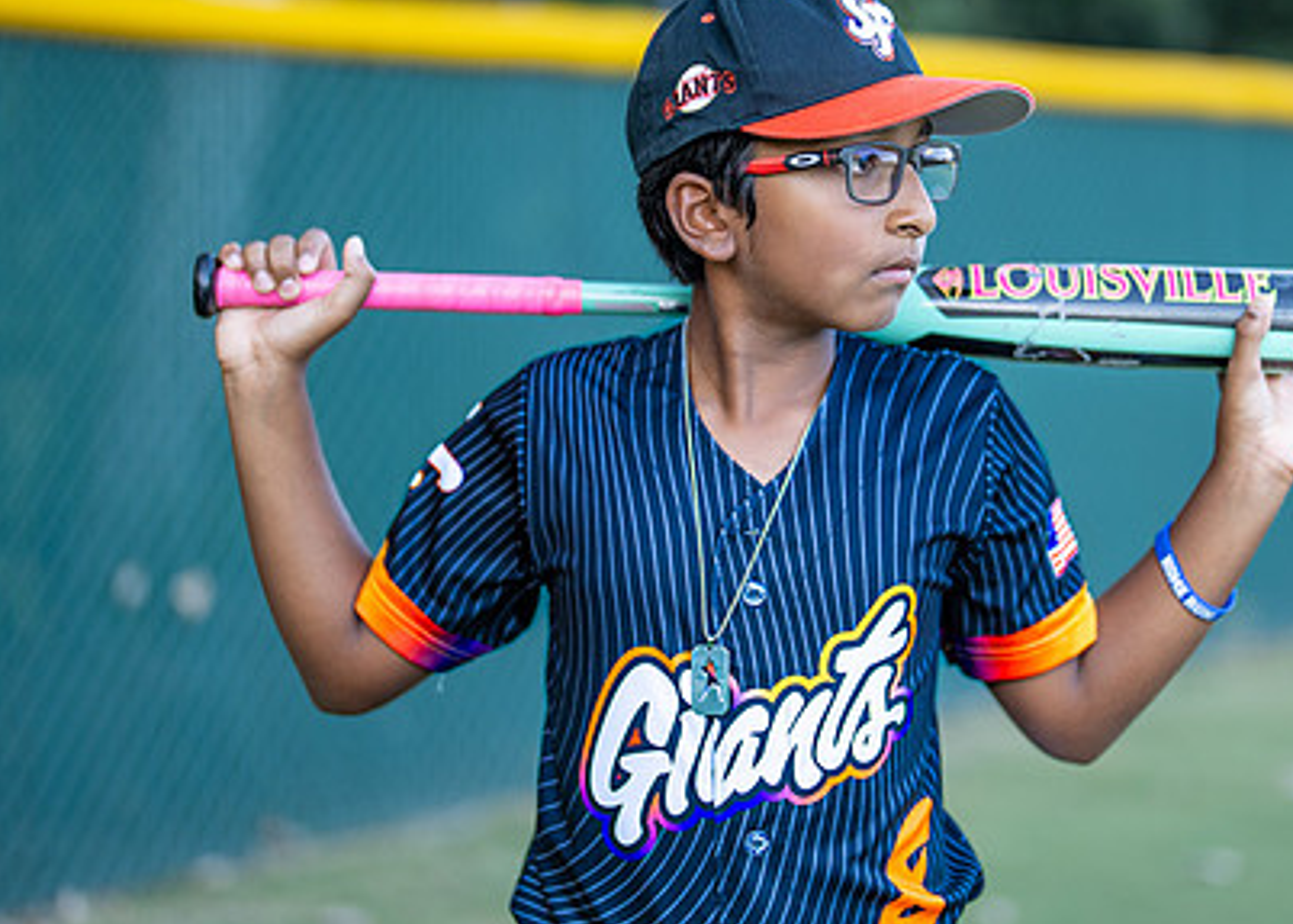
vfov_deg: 16.2
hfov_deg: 22.6
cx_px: 829
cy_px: 375
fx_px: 3231
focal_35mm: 88
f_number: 1.2
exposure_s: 1/1000
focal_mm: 50
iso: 125
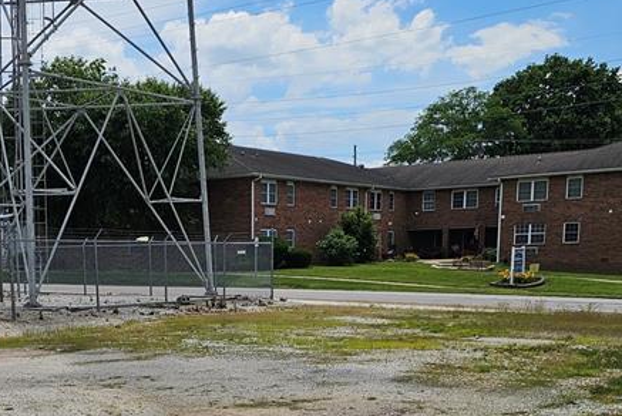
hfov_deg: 35.0
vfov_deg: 23.0
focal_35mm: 56
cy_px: 440
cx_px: 167
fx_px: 968
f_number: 1.7
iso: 10
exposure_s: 1/1737
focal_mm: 6.3
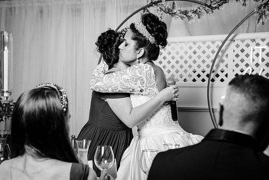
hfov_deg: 29.5
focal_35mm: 68
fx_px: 511
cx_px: 121
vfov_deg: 19.9
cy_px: 99
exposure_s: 1/200
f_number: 4
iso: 500
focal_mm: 61
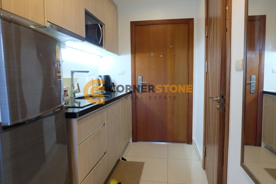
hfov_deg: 73.7
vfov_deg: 53.1
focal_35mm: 24
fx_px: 184
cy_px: 92
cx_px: 138
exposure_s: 1/60
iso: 1000
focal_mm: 16
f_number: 3.5
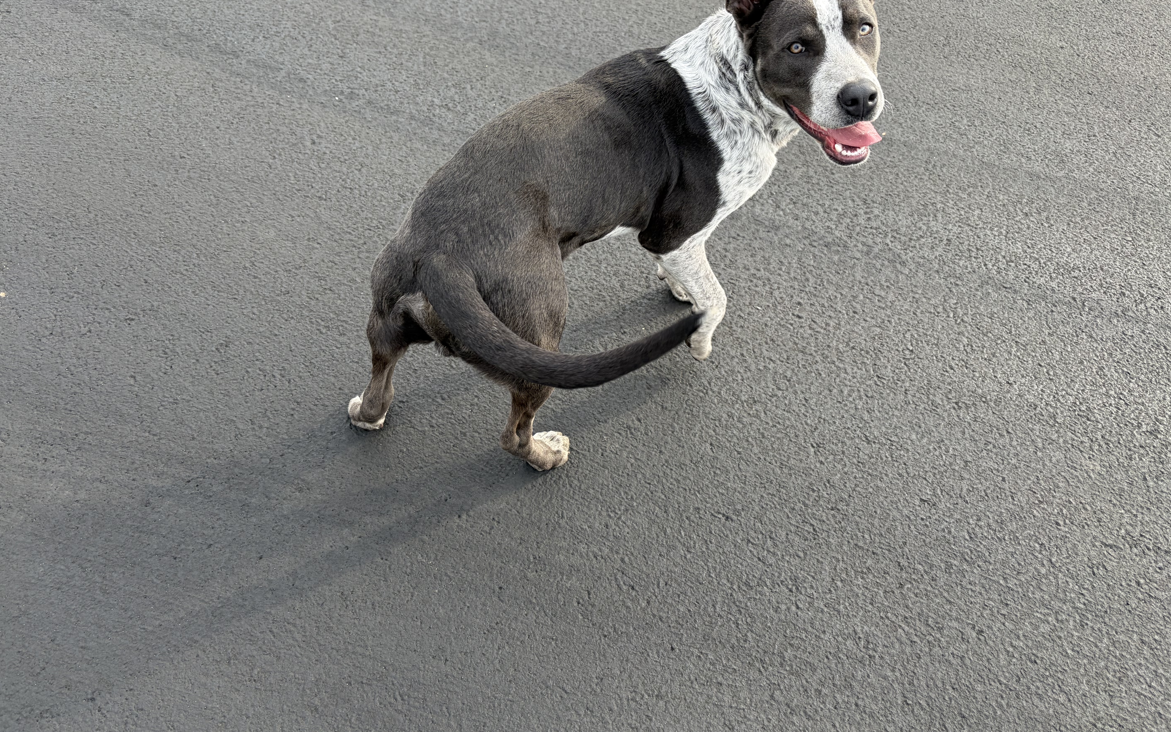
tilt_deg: -51.0
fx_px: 894
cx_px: 580
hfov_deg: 66.5
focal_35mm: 28
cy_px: 304
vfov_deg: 44.4
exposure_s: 1/402
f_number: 1.6
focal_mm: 5.96
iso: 50
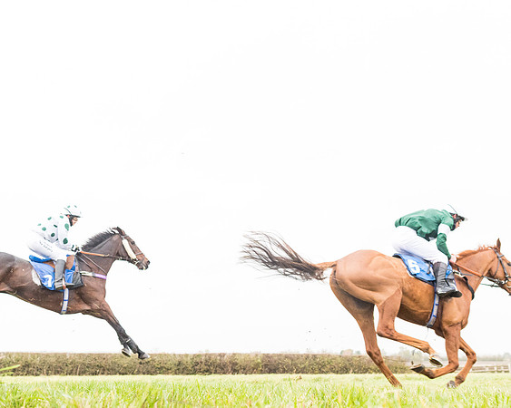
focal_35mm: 50
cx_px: 223
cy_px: 186
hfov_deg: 37.0
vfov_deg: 30.0
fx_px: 763
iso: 2500
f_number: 5
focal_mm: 35
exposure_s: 1/1000
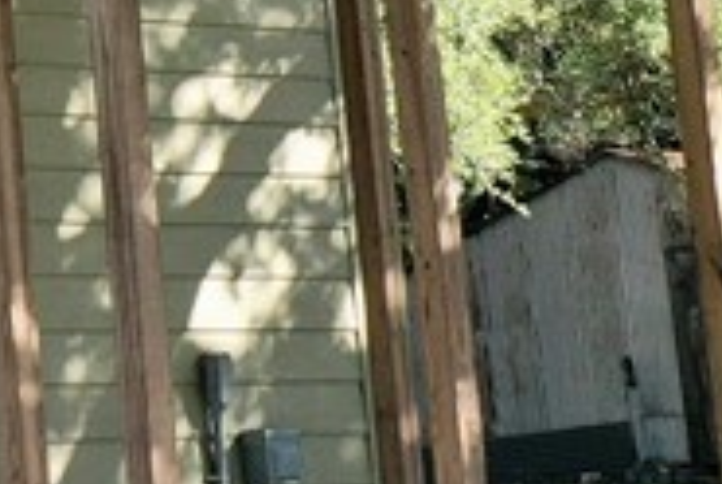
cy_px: -375
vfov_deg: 8.1
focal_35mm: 164
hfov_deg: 11.0
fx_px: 3294
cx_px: -866
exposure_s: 1/320
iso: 100
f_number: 5
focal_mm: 10.26
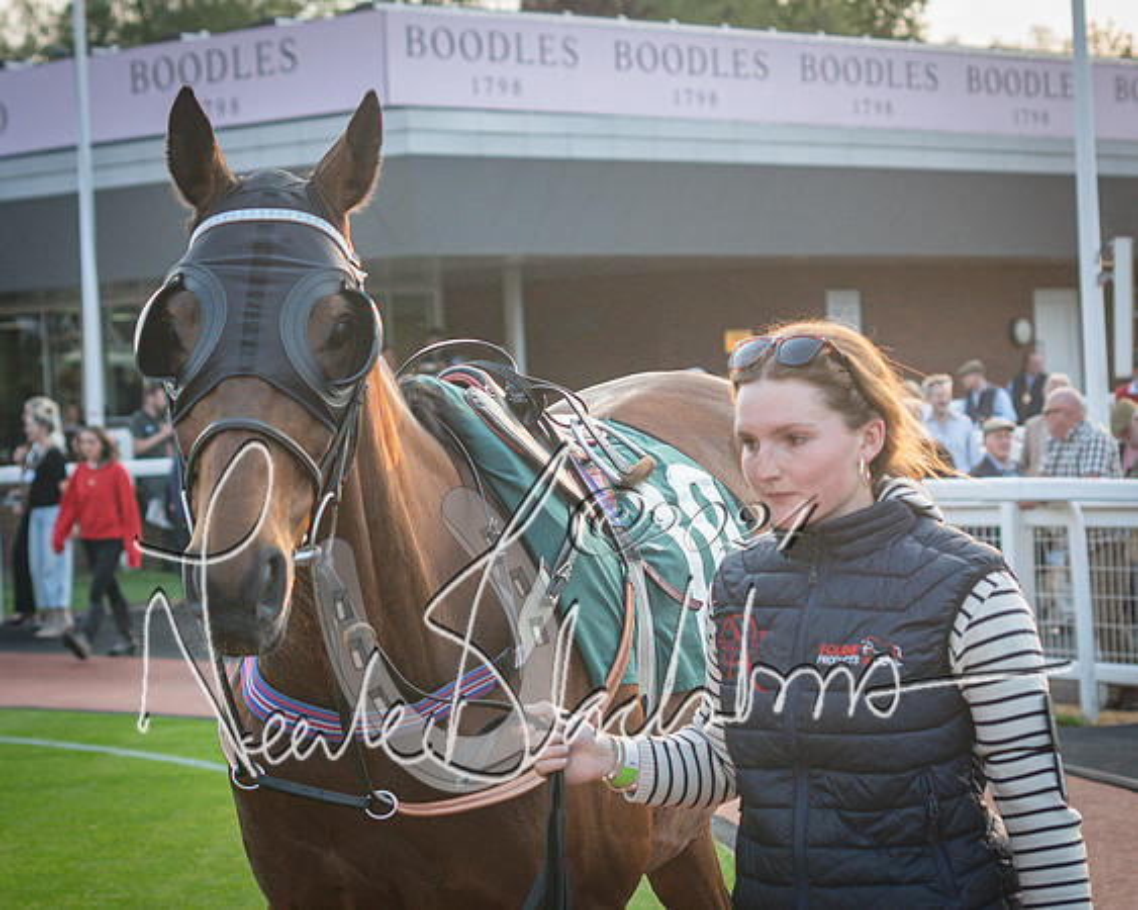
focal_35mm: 103
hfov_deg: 18.5
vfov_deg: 14.9
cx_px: 774
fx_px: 3482
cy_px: 453
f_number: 3.5
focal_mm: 50
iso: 640
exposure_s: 1/1000
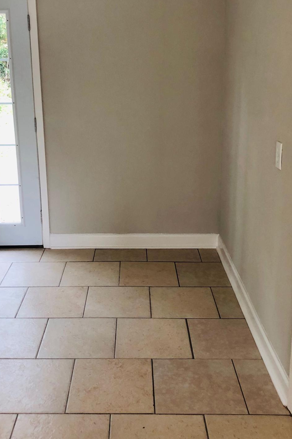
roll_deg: +1.0
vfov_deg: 47.2
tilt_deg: -14.5
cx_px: 123
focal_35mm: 41
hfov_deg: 32.6
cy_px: 184
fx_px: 499
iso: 32
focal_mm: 4
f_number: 1.8
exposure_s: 1/30
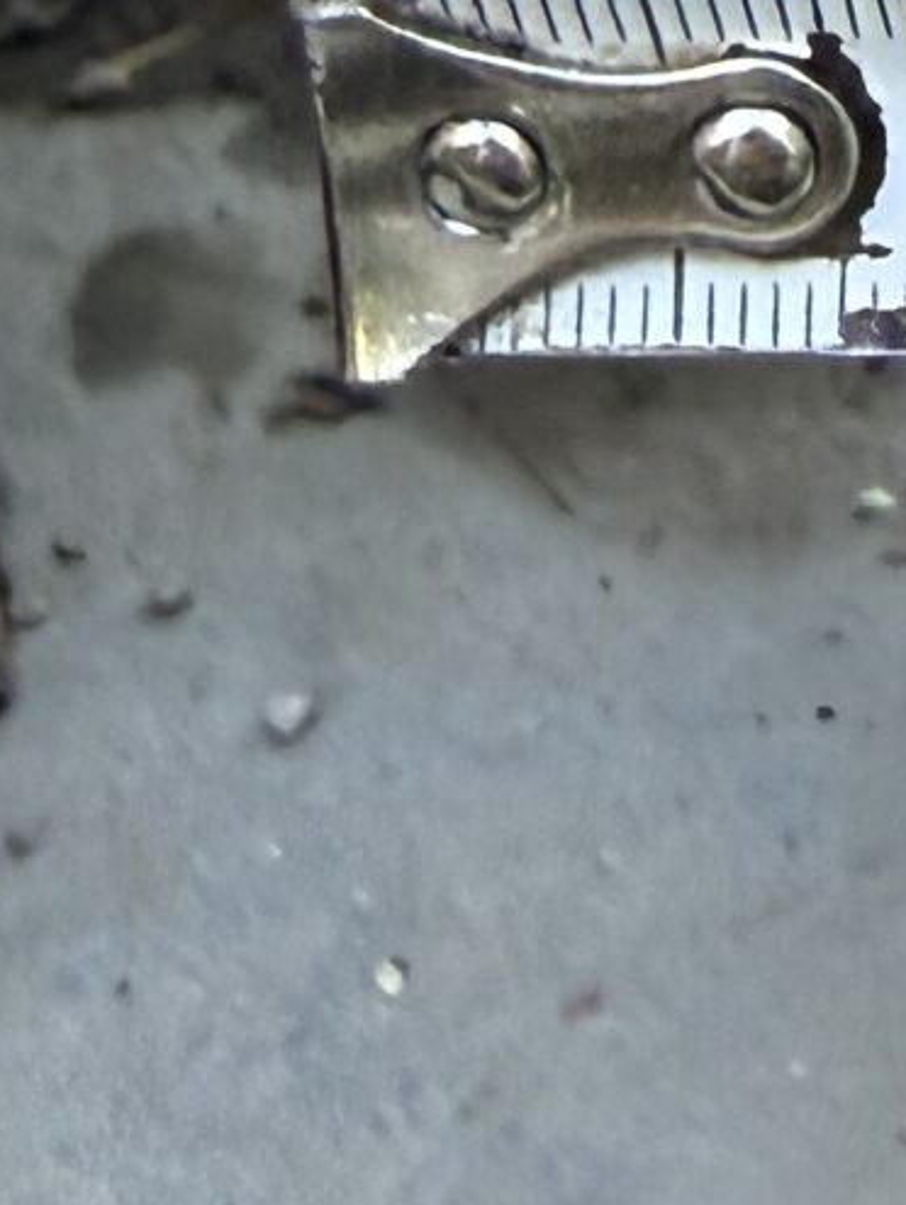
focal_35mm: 124
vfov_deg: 13.5
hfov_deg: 10.3
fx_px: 4322
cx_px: 2194
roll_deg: +1.8
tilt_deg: -17.9
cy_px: -1227
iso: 125
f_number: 2.2
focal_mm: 2.22
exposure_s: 1/99
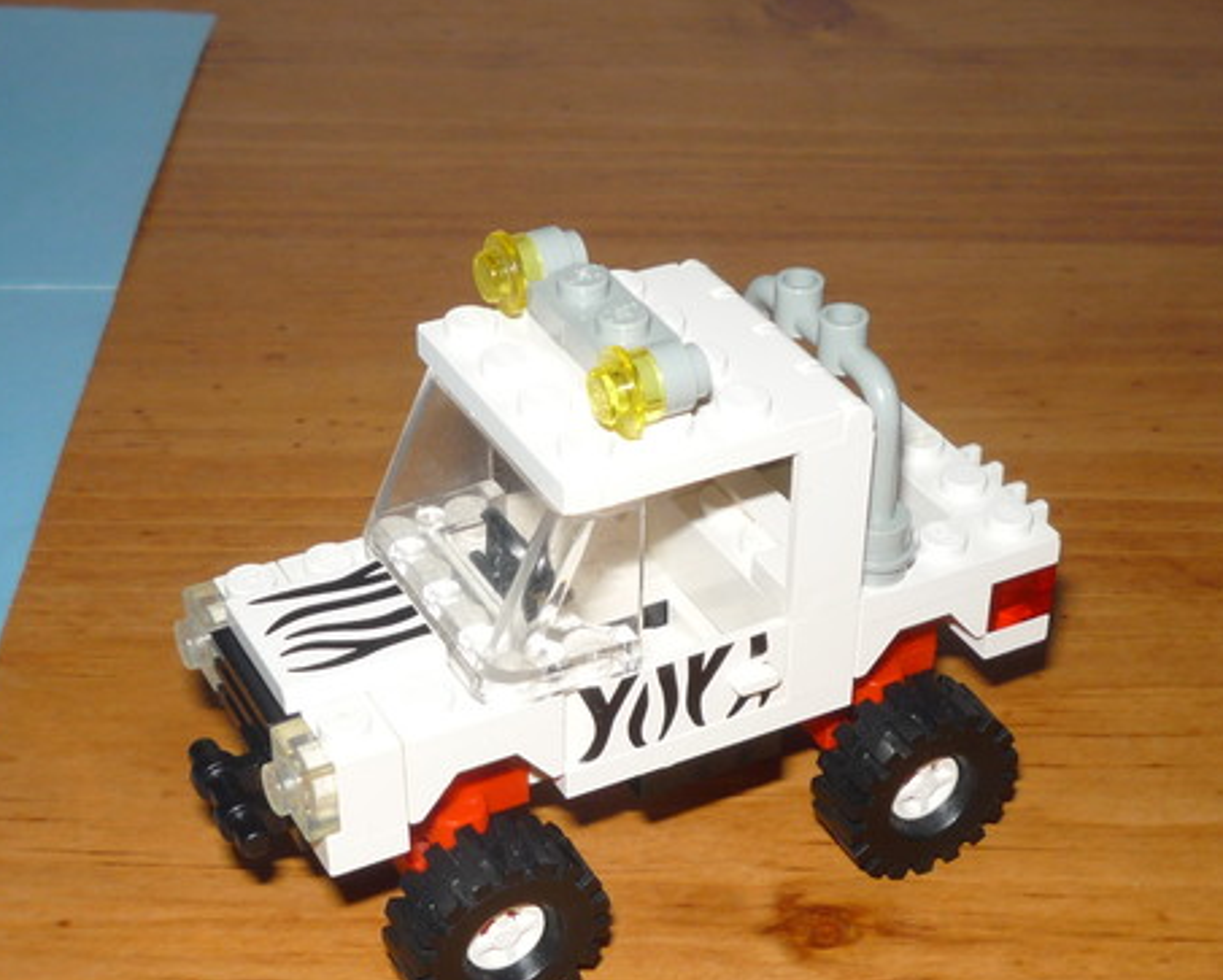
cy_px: 652
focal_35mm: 62
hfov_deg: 30.5
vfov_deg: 24.5
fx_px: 2246
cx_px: 618
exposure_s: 1/30
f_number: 4
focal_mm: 5.2
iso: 100
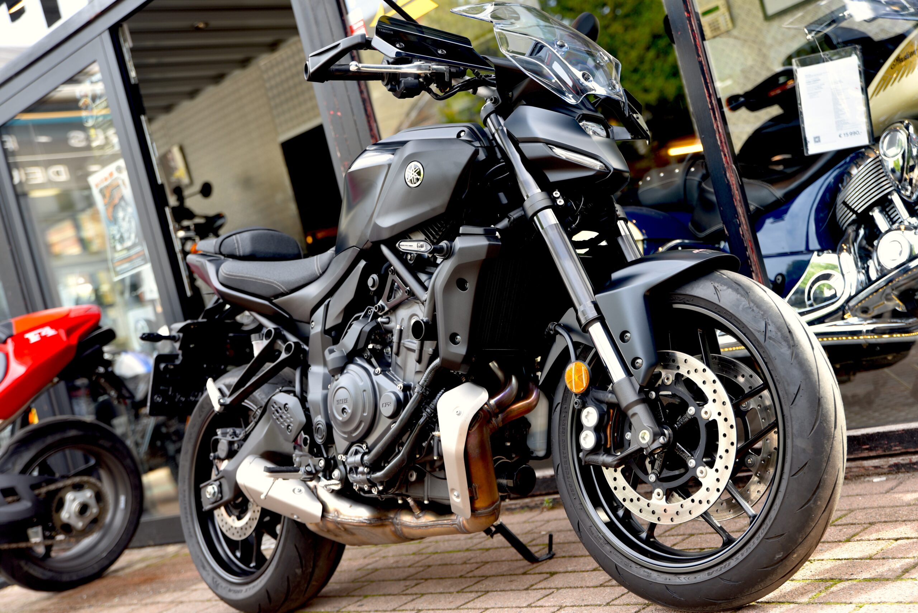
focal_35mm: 55
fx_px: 1403
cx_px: 459
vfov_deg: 24.6
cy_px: 306
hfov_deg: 36.2
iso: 100
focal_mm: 55
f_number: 3.5
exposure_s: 1/60
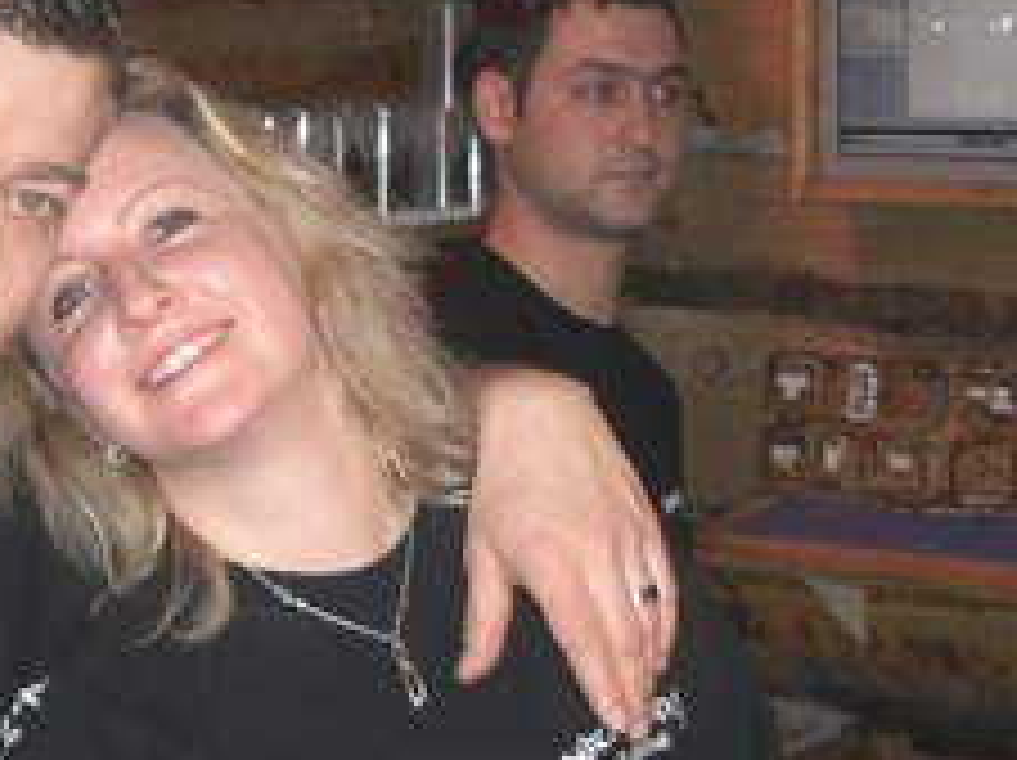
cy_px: 373
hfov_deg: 19.3
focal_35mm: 101
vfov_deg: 14.6
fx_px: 2964
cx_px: 212
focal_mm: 6.2
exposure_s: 1/60
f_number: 2.7
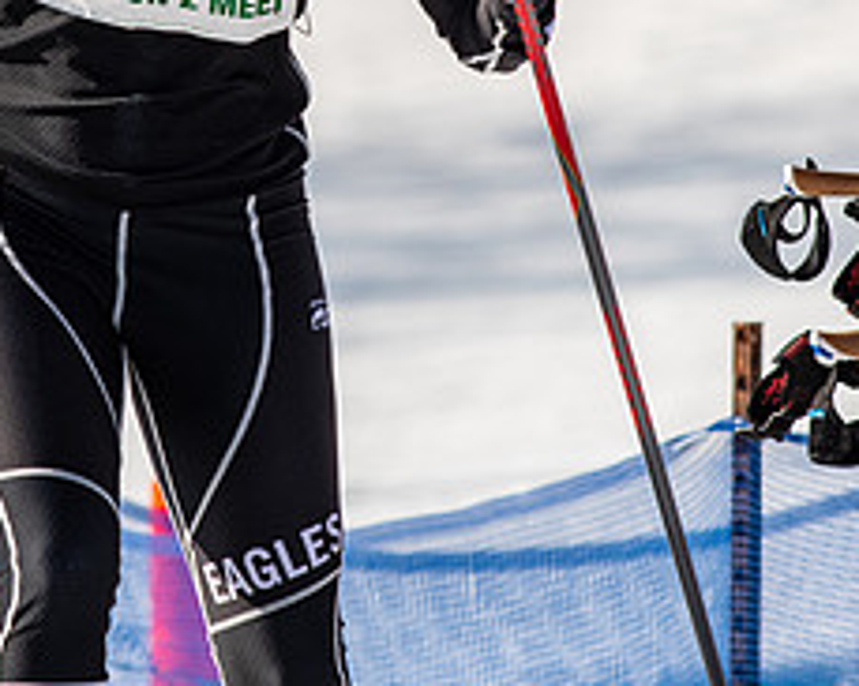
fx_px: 31638
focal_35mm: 1245
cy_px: -27
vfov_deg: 1.2
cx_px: 182
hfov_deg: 1.6
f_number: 7.1
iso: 400
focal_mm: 300
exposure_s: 1/2000
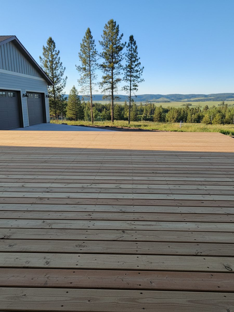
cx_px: 117
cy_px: 156
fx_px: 207
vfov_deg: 73.9
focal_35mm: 23
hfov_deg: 58.9
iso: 1054
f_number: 1.8
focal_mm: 6.4
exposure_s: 1/240
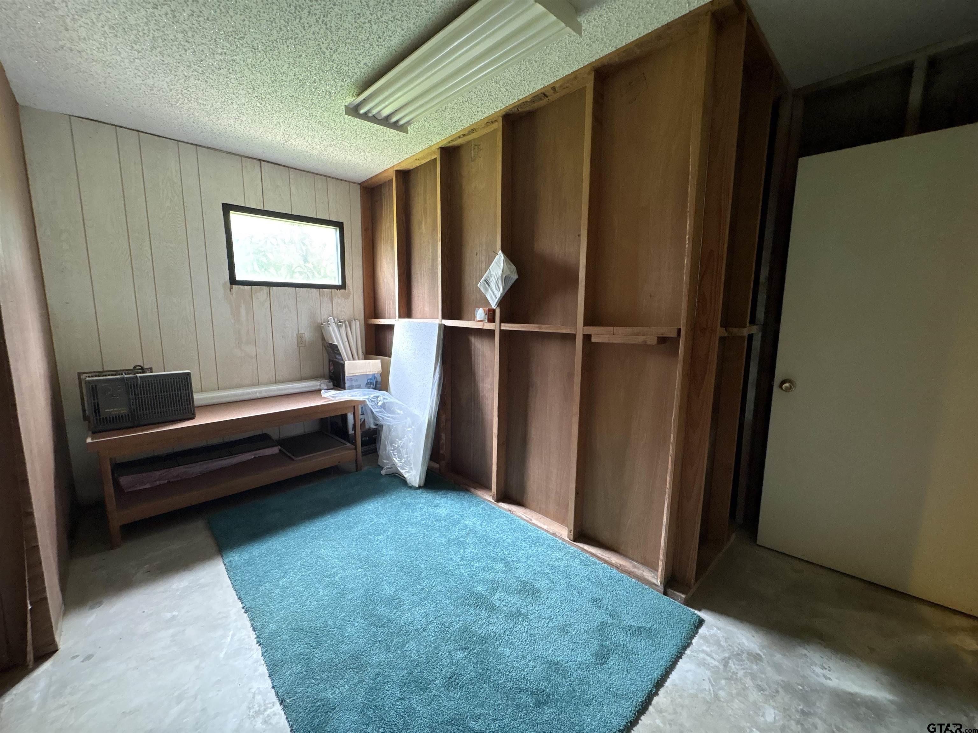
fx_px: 396
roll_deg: +0.5
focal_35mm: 14
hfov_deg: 102.1
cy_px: 366
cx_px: 489
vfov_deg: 85.7
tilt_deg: -7.2
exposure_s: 1/60
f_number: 2.2
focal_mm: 2.22
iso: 500
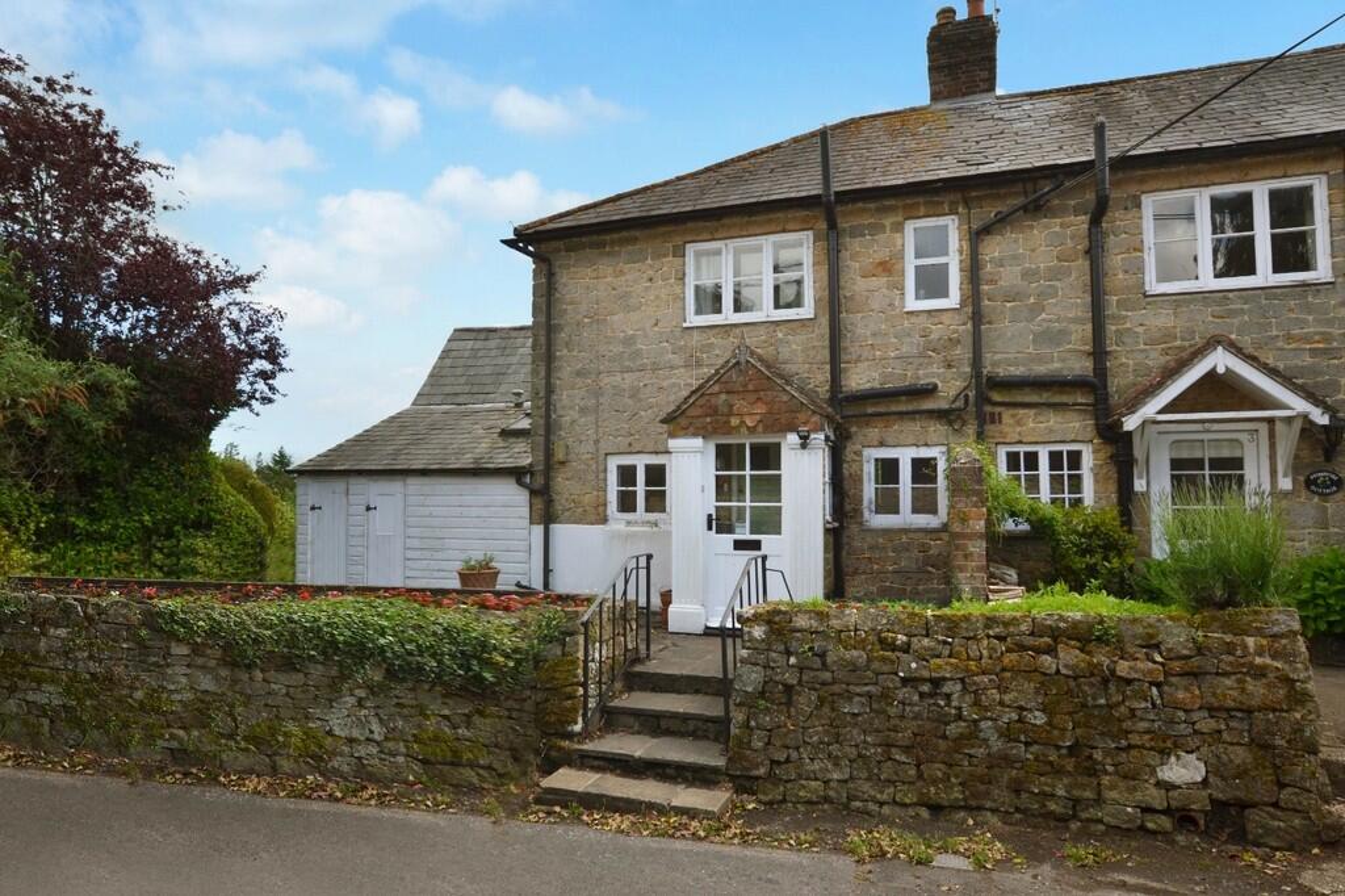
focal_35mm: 21
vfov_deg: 59.5
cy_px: 448
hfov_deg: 81.2
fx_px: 784
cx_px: 672
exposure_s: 1/200
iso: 100
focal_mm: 14
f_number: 7.1
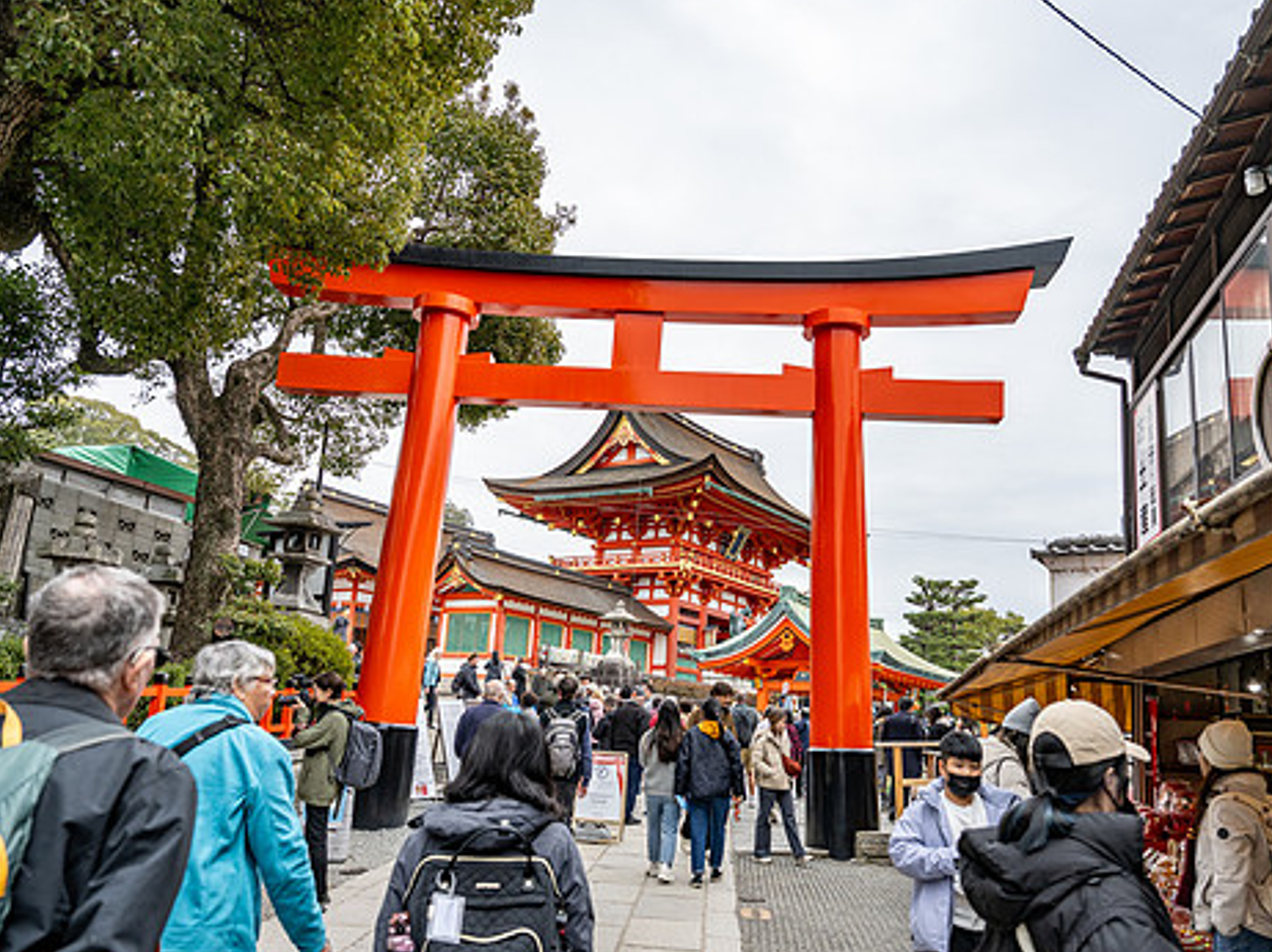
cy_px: 513
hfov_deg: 61.6
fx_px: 1065
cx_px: 680
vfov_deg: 48.1
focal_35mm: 29
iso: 180
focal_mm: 24
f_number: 4
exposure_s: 1/500
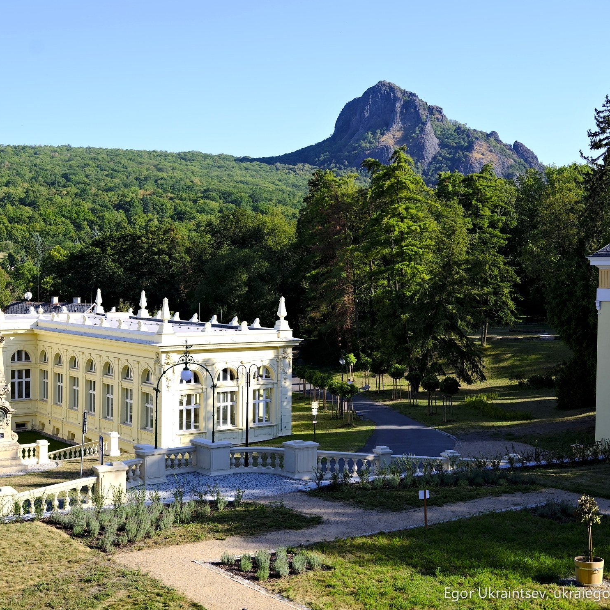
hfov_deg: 34.0
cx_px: 287
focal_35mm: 50
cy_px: 303
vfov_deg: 34.0
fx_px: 997
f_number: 8
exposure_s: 1/100
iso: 100
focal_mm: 53.6
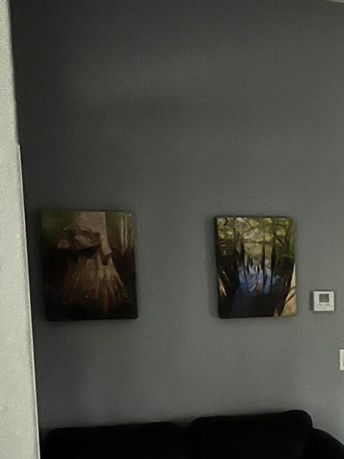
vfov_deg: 26.3
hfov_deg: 18.9
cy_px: 428
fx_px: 941
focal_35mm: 71
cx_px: 469
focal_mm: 5.7
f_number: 1.5
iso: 800
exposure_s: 1/9
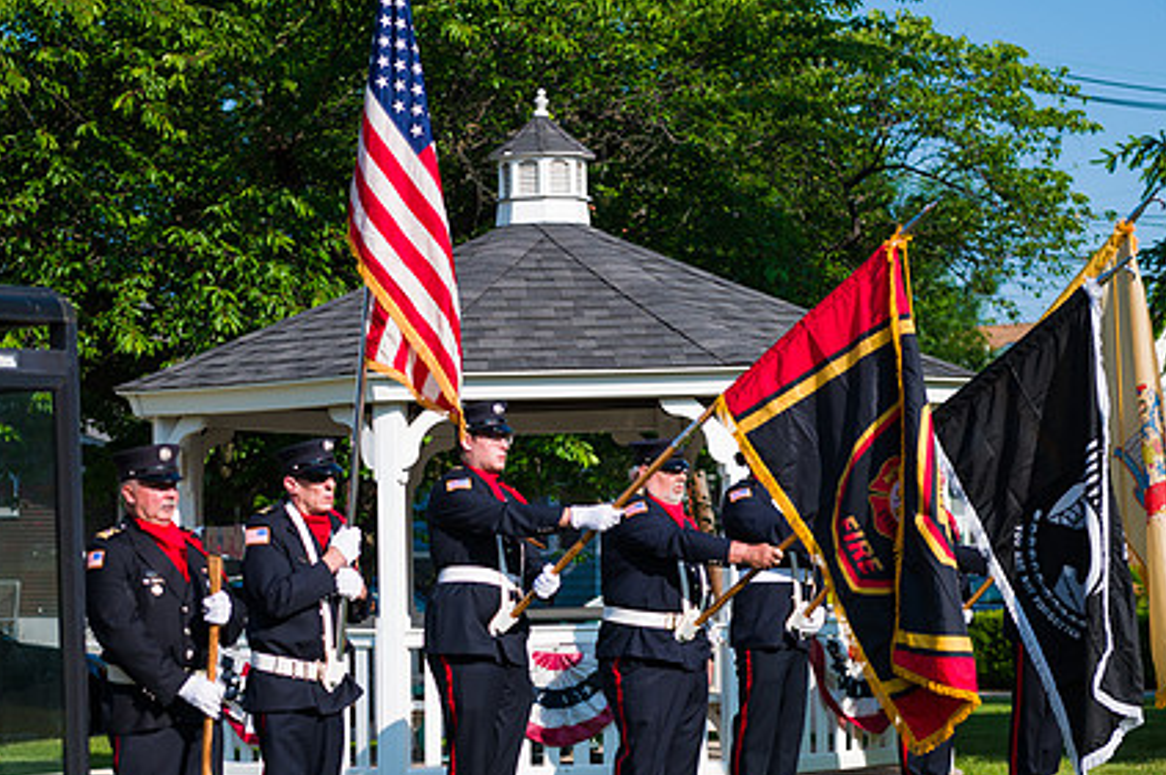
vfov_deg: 14.2
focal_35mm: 96
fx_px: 3106
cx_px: 604
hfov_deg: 21.3
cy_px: 510
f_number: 3.2
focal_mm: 70
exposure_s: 1/3200
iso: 200
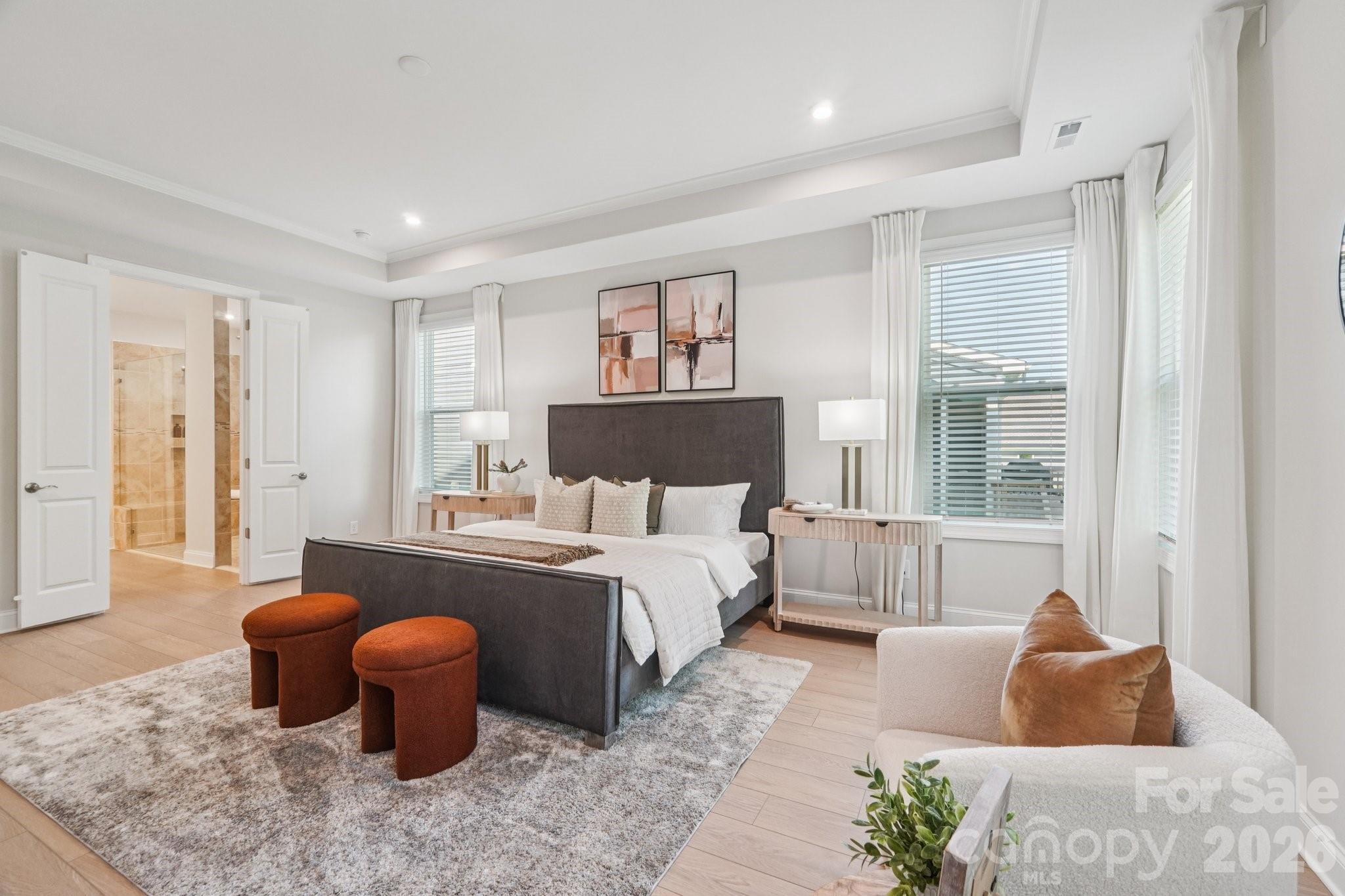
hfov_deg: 100.4
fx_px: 560
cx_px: 672
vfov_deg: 77.3
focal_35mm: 15
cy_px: 448
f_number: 8
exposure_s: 1/15
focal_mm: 10
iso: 400
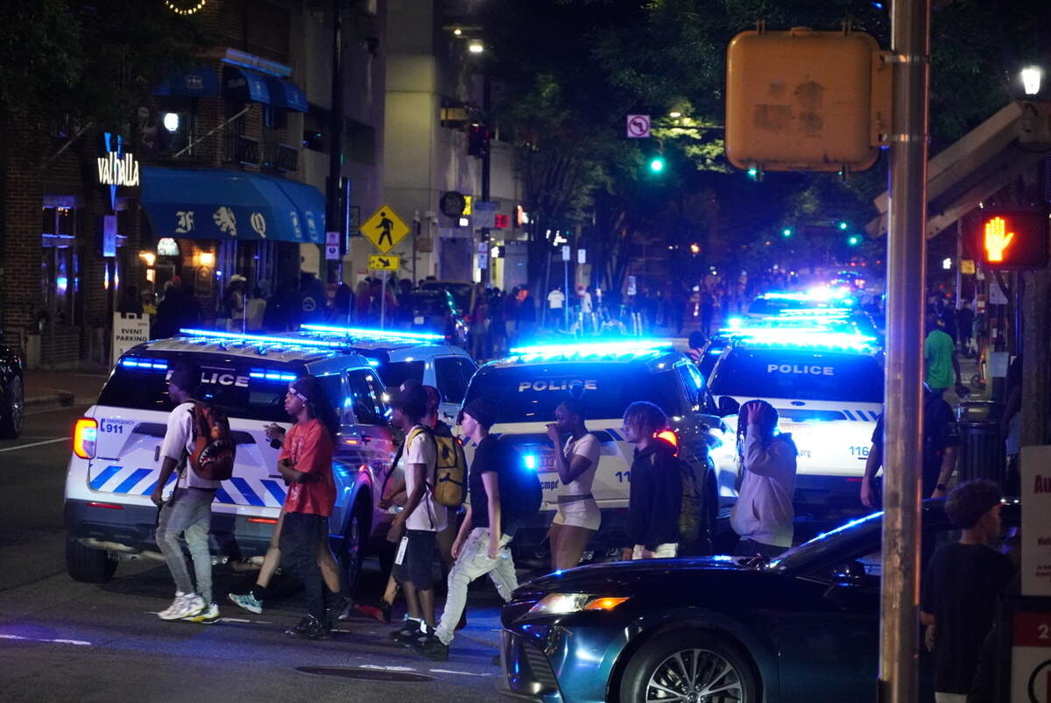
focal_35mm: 150
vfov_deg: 9.2
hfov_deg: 13.7
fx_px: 4382
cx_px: 526
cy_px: 352
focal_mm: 100
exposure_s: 1/100
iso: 6400
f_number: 5.6
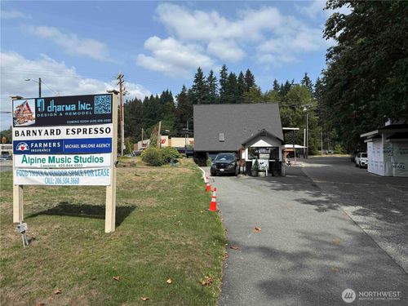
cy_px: 153
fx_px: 283
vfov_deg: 56.8
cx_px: 204
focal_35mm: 24
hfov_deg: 71.6
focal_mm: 6.76
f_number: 1.78
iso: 80
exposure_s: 1/4975
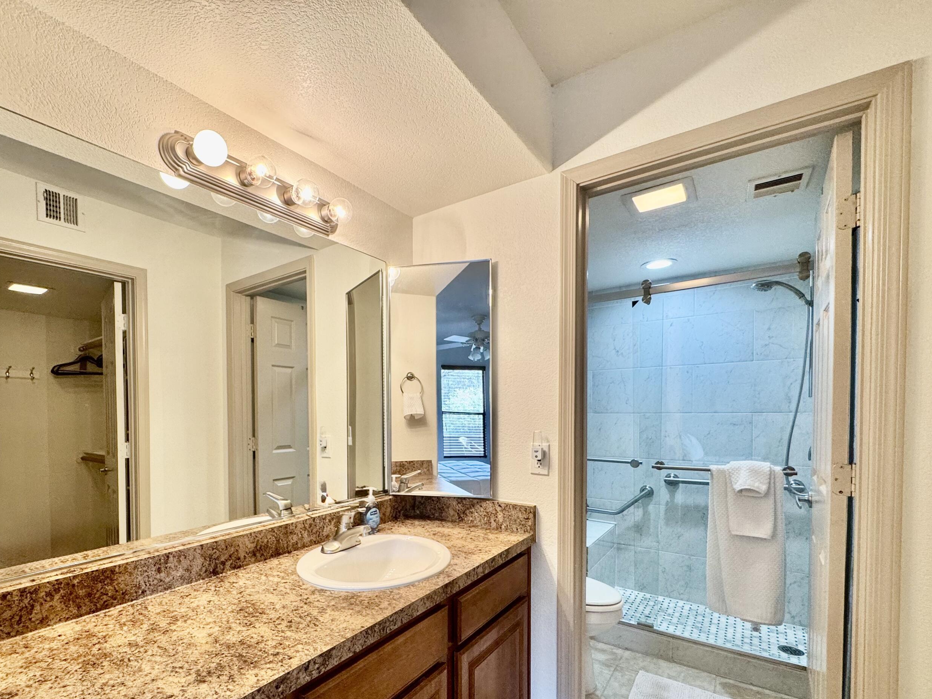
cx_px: 406
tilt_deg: -1.8
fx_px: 458
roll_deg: +0.5
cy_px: 423
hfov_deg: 90.5
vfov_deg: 73.8
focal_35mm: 17
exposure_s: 1/120
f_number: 2.2
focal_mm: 2.22
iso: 160
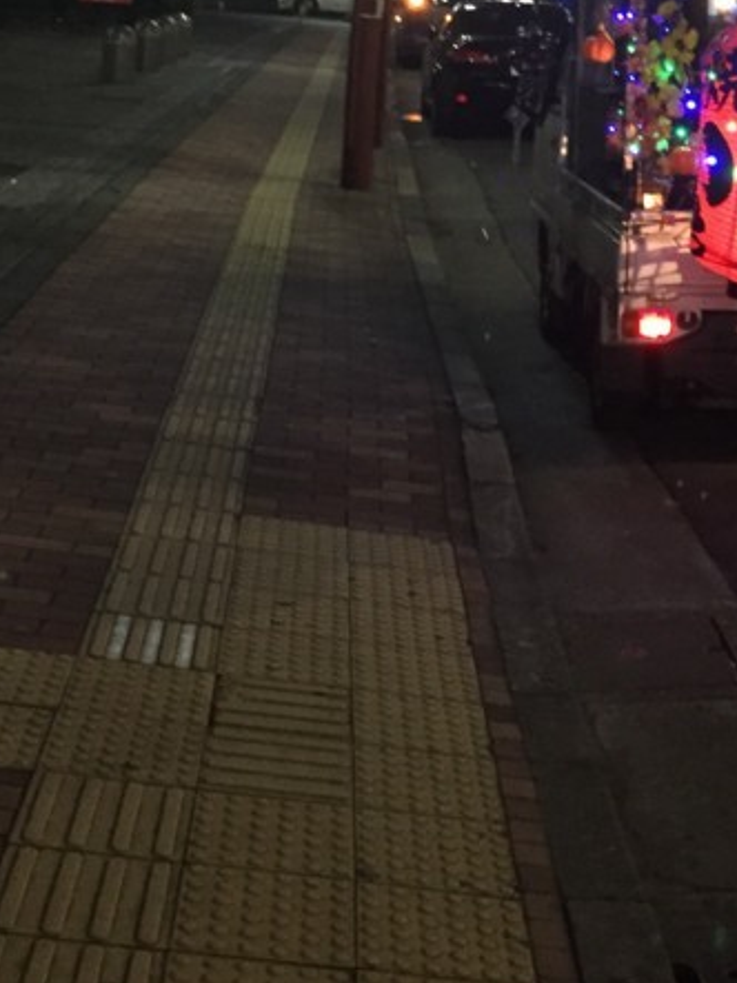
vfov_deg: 28.3
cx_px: 604
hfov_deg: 21.6
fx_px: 1903
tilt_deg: -5.1
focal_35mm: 67
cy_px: 193
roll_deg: -4.6
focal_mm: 4.15
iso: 320
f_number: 2.2
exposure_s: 1/15
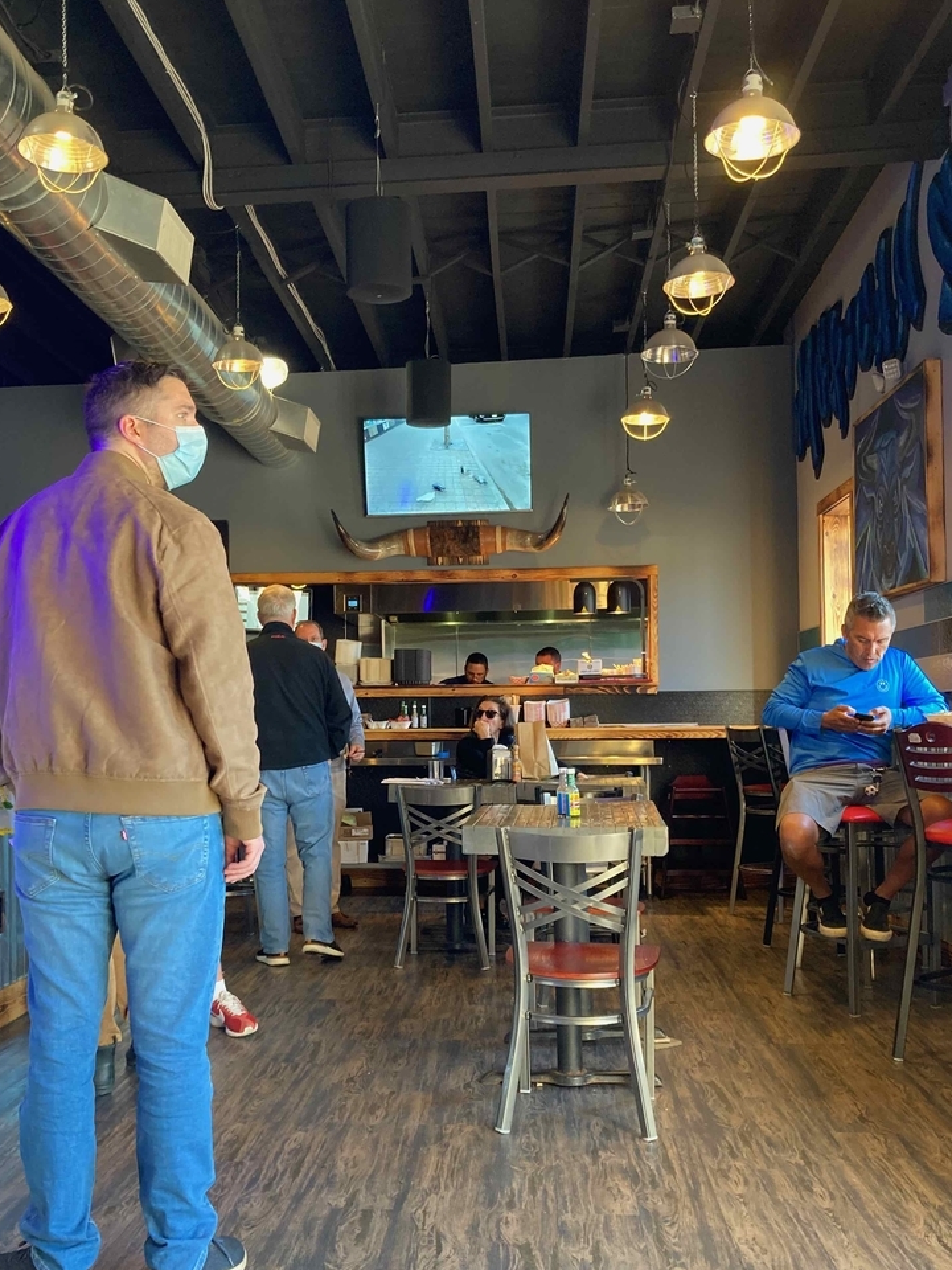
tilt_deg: +3.2
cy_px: 692
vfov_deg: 52.6
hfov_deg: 40.7
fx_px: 1283
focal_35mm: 35
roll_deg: -1.2
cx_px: 427
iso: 160
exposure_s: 1/60
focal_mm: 3.99
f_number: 1.8
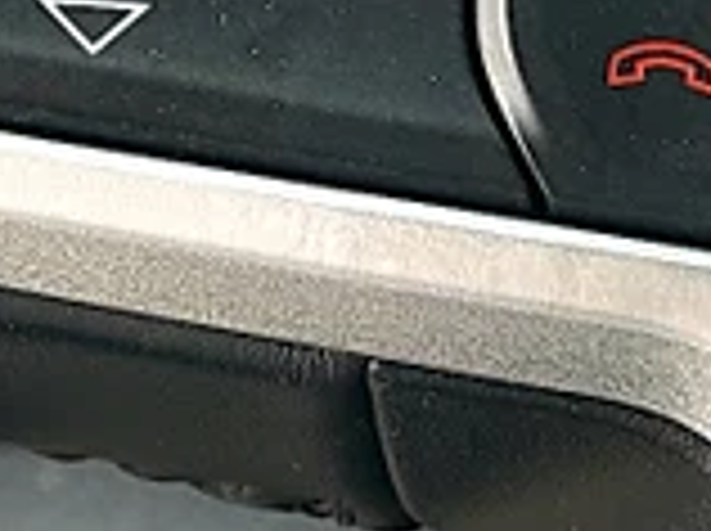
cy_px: 187
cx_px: 202
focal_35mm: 213
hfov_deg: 9.3
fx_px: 4368
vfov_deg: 7.0
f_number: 1.78
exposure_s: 1/133
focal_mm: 6.86
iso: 50
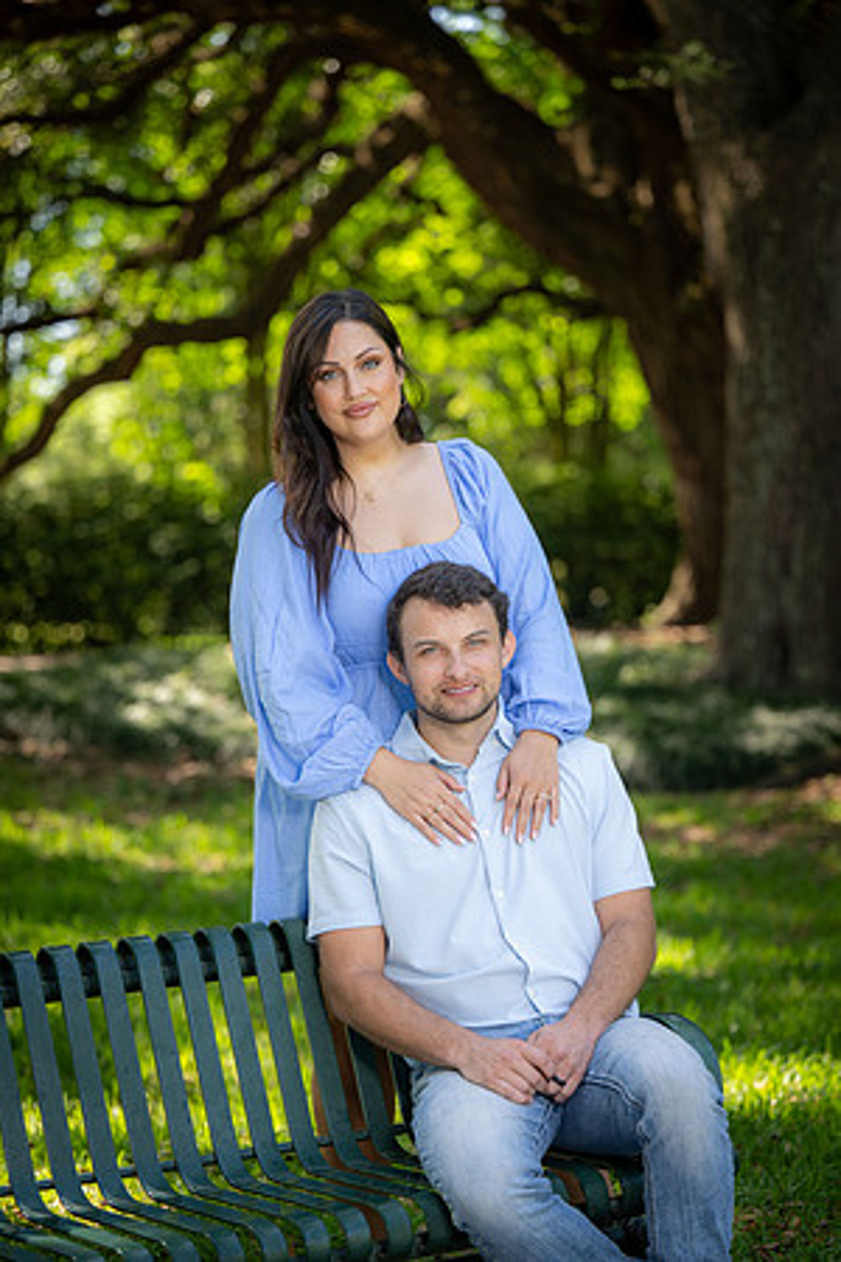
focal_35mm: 85
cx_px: 420
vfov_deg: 23.9
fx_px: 2978
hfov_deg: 16.1
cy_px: 631
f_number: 2.8
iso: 100
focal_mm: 85
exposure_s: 1/125
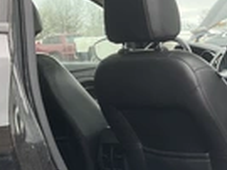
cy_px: 133
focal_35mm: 86
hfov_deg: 21.7
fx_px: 563
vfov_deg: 17.0
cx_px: 244
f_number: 1.8
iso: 32
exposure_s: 1/122
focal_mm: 3
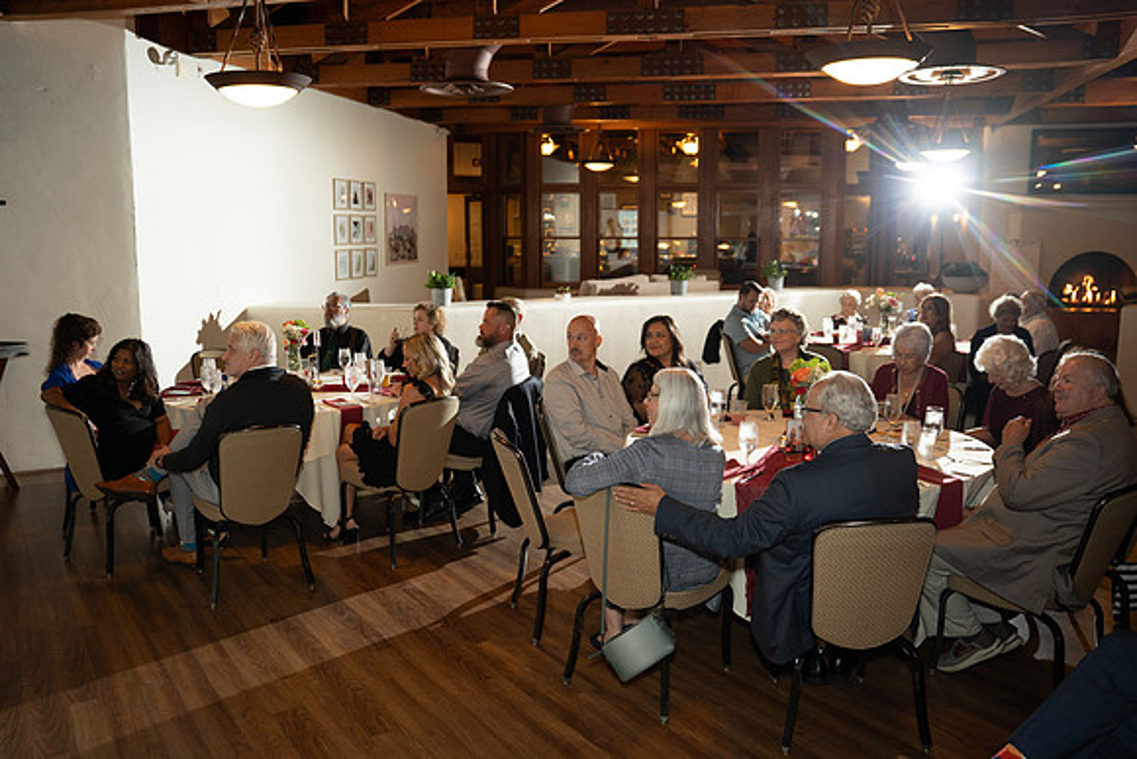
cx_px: 568
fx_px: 967
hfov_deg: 60.9
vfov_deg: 42.9
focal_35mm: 31
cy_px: 380
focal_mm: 30.6
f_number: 2.8
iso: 1000
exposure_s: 1/125
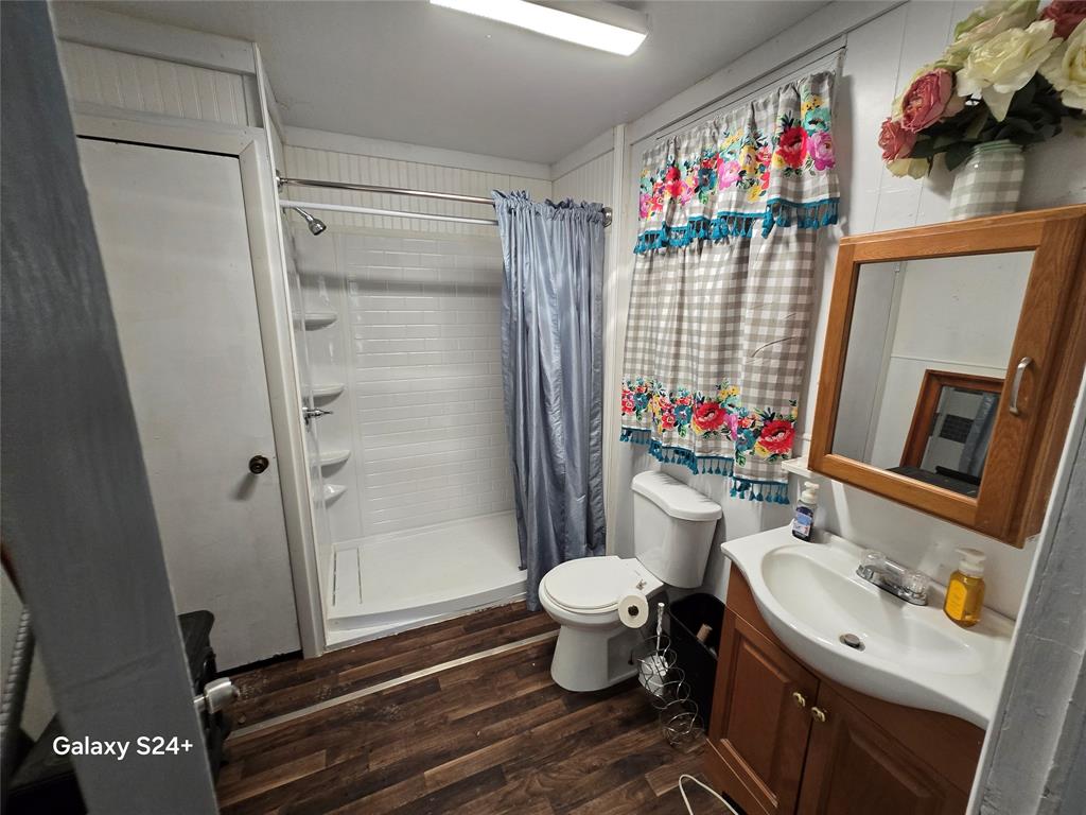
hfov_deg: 106.2
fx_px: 408
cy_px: 408
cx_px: 543
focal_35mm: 13
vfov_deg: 89.9
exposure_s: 1/60
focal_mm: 2.2
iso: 250
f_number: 2.2
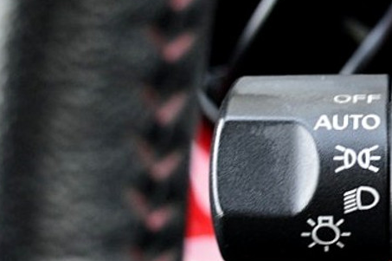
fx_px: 1816
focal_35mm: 167
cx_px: 441
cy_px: 120
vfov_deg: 8.2
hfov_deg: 12.1
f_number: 4.8
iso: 800
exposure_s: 1/50
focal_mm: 36
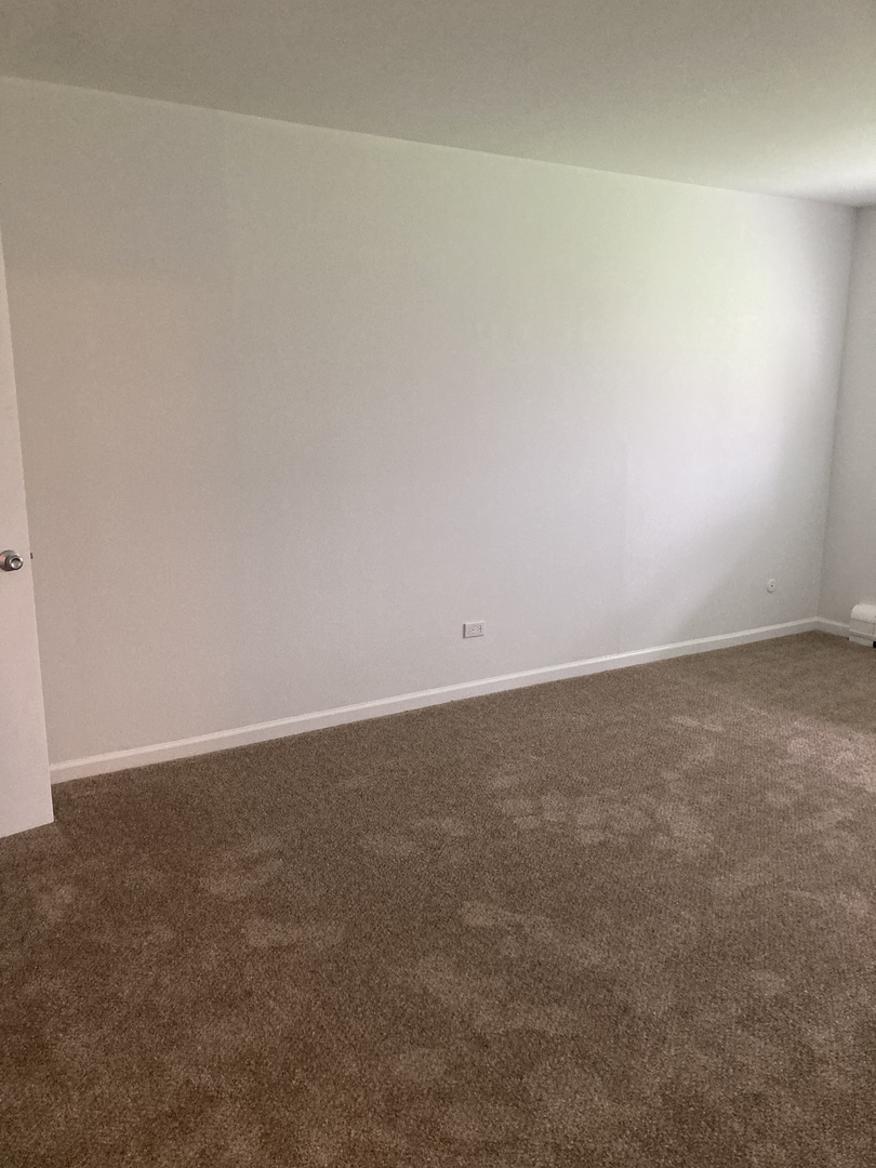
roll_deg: +0.5
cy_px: 584
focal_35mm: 28
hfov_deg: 49.7
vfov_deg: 63.4
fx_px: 945
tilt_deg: -9.8
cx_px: 438
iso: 320
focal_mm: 3.99
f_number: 1.8
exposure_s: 1/60
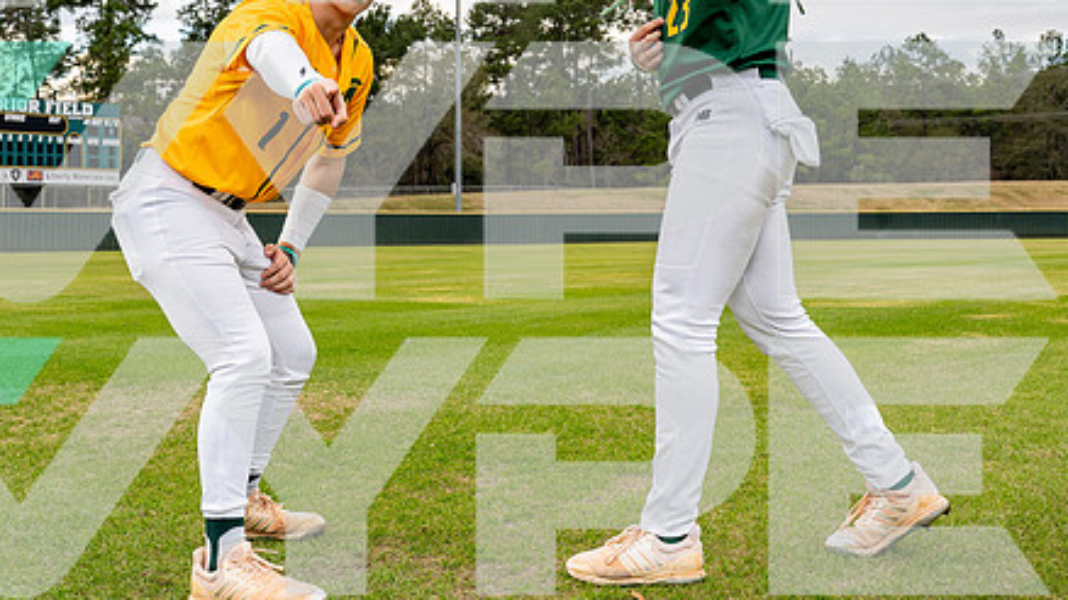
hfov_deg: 45.3
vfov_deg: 26.3
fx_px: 1274
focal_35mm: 45
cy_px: 172
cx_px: 436
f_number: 5.6
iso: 400
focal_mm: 32
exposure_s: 1/250
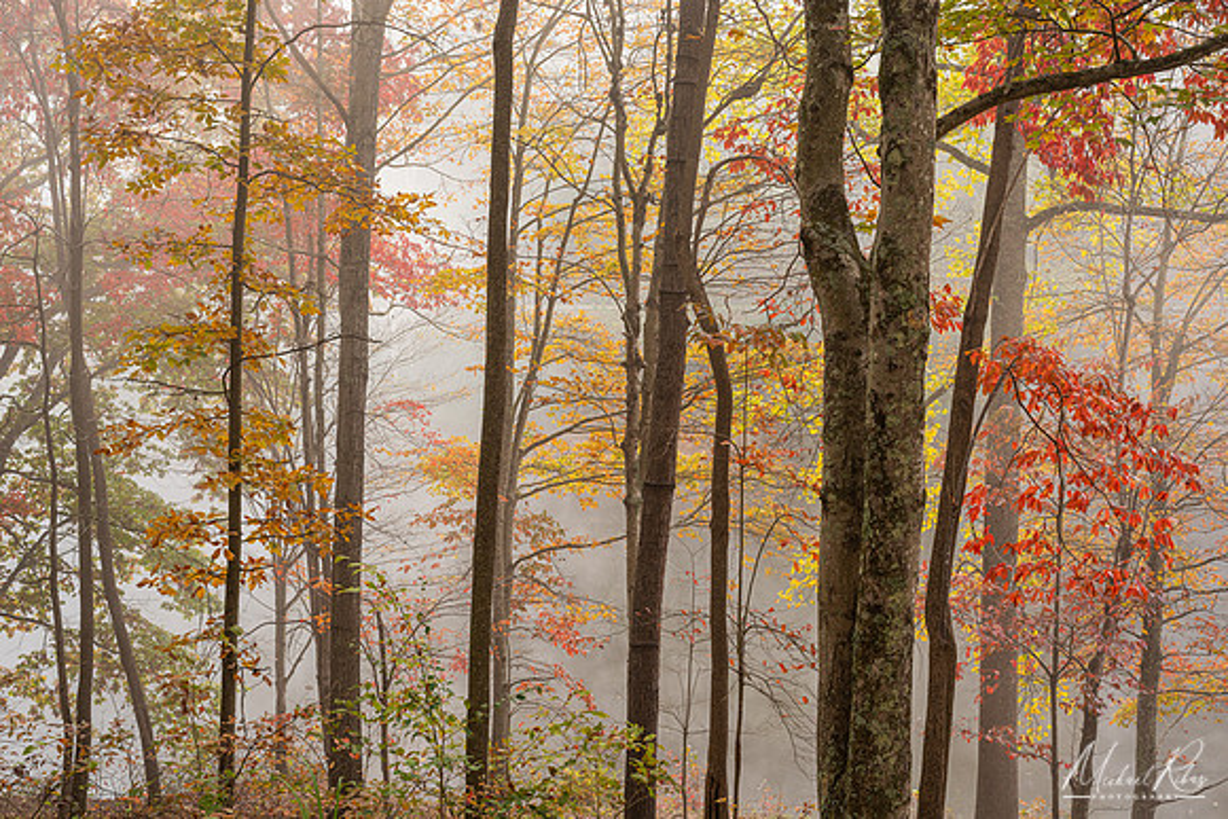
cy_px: 410
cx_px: 614
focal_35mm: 50
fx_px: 1706
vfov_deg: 27.0
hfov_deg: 39.6
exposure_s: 1/5
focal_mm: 50
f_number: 13
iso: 64
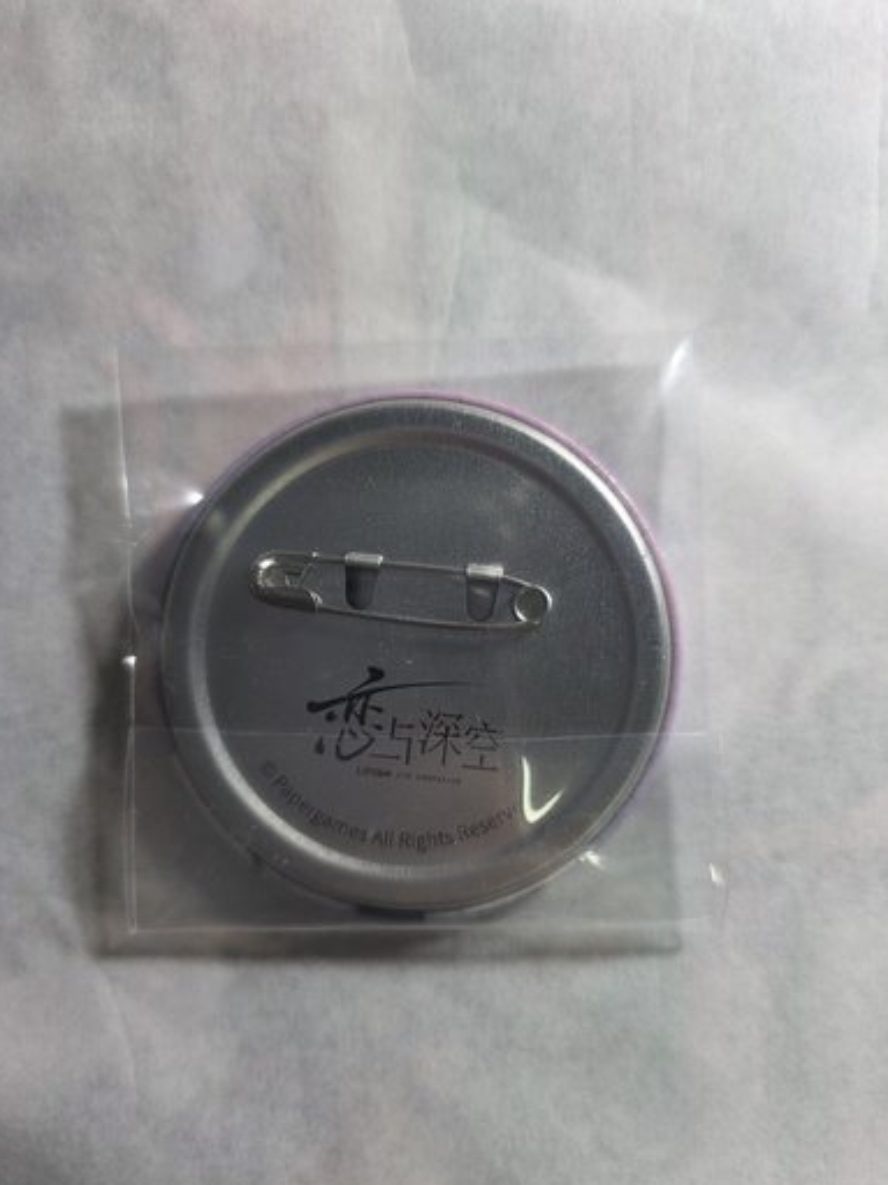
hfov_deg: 56.8
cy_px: 609
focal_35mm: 24
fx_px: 821
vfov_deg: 71.6
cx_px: 452
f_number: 1.7
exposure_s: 1/120
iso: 160
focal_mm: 6.3
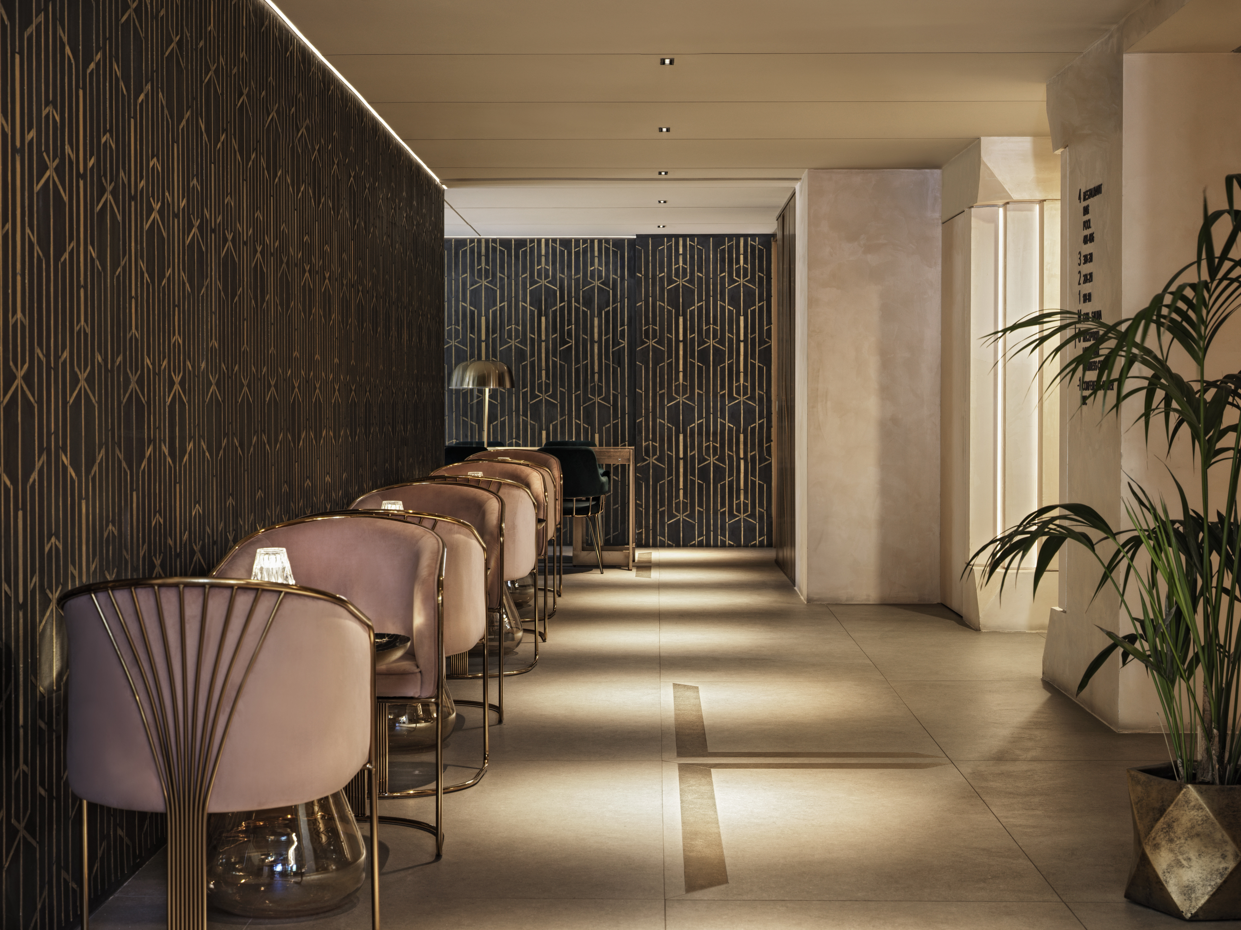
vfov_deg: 24.8
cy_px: 465
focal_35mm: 59
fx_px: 2115
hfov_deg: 32.7
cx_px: 620
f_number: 11
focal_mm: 75
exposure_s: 2
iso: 200
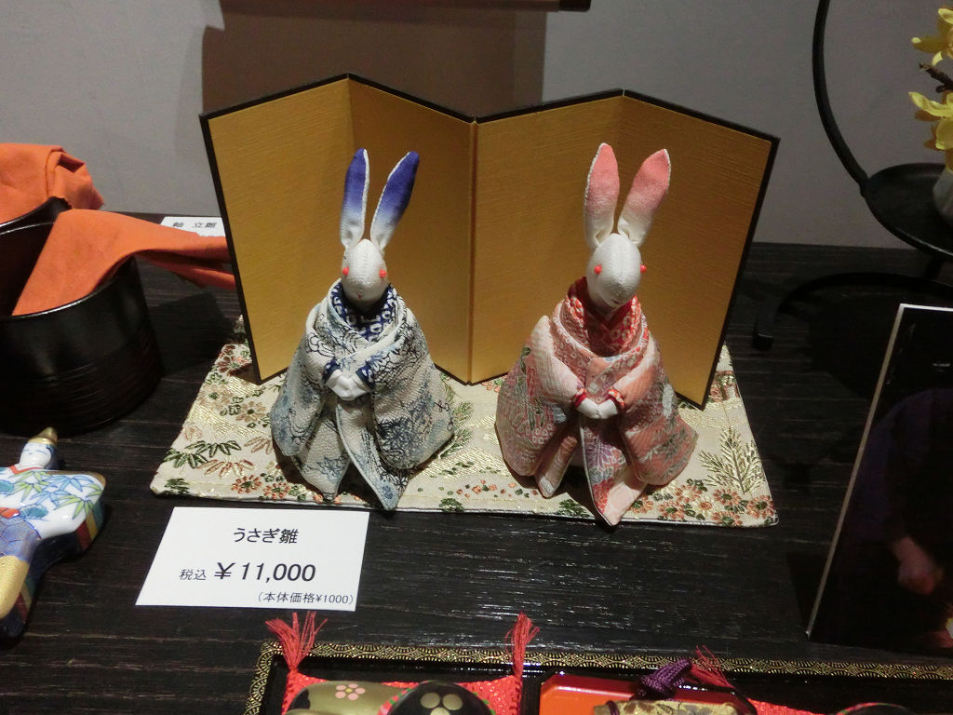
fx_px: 771
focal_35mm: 28
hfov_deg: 63.4
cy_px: 358
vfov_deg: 49.7
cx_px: 476
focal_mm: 5
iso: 800
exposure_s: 1/80
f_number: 3
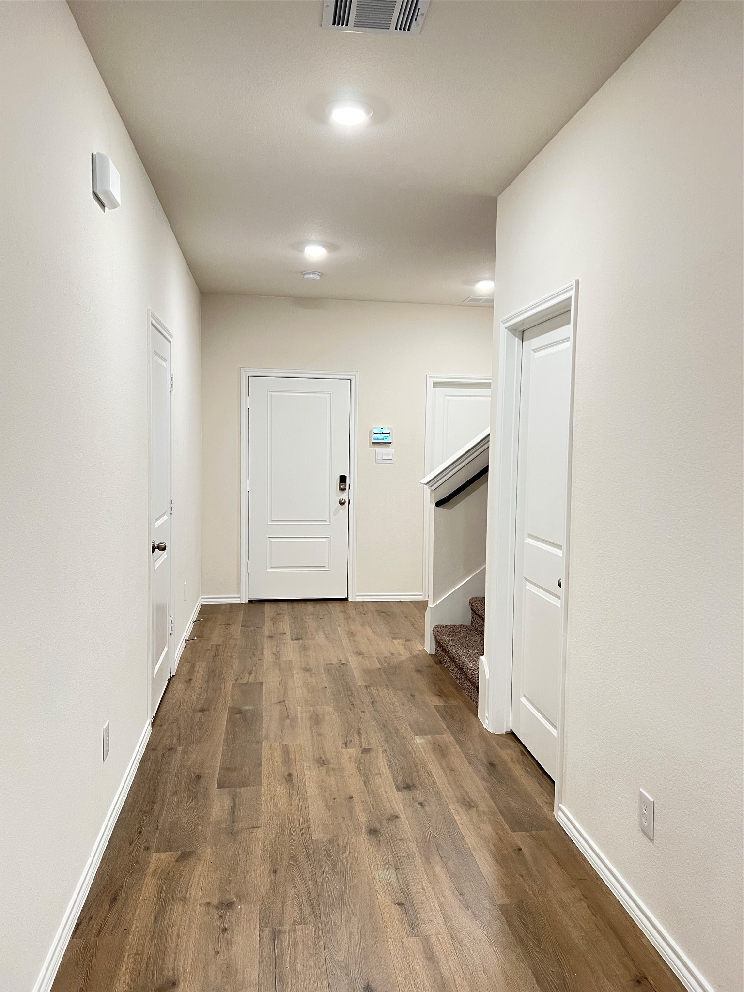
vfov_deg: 67.3
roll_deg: -1.0
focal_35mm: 26
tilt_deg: -4.0
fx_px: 745
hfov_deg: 53.1
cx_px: 372
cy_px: 496
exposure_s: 1/60
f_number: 1.5
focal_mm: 5.7
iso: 200
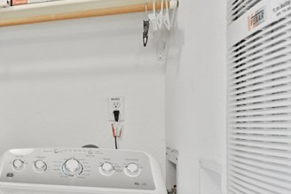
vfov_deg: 26.7
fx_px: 404
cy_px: 146
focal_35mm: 50
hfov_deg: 30.2
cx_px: -99
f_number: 4
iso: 1000
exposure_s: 1/15
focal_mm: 16
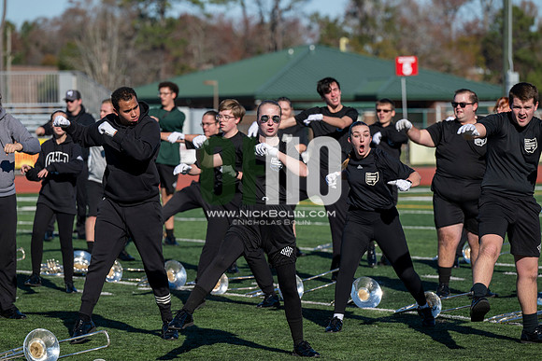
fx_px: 3012
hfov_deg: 10.3
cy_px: 180
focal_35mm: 200
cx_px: 271
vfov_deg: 6.9
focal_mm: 200
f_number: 5
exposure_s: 1/2000
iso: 200
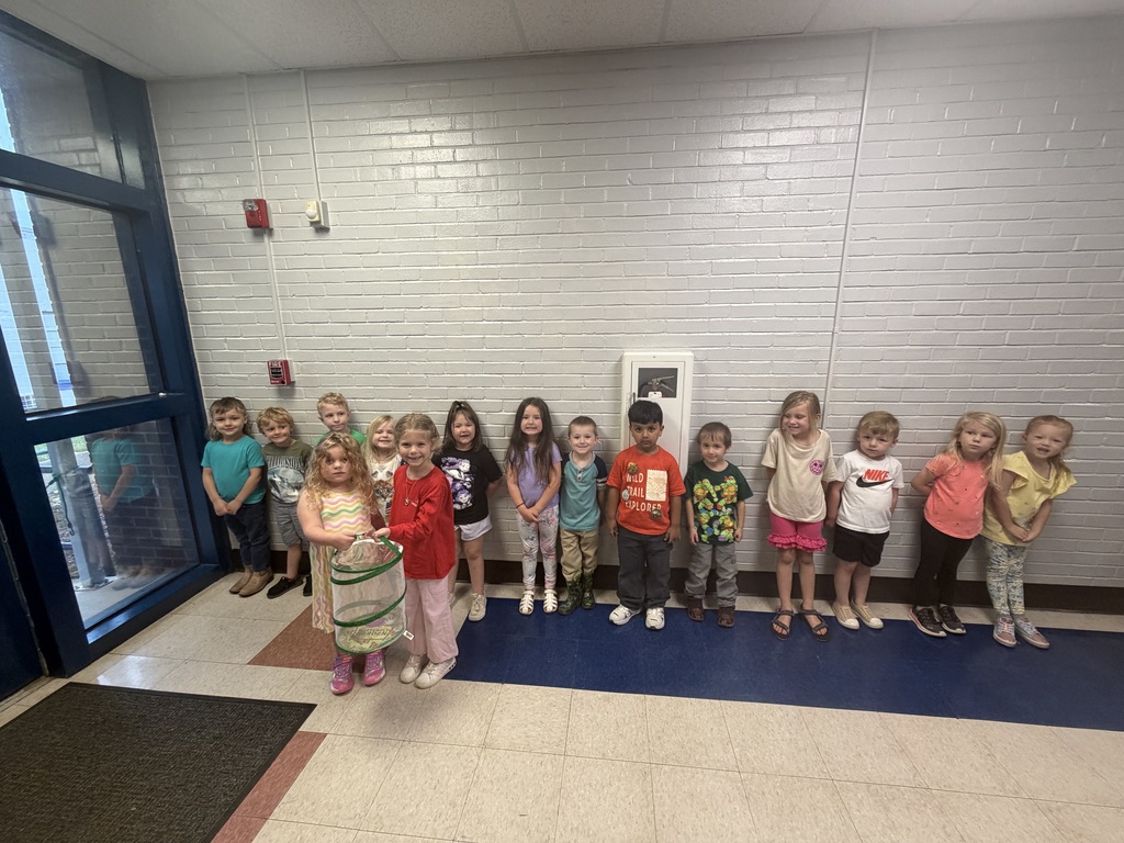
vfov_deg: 85.7
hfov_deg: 102.1
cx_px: 562
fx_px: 455
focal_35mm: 14
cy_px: 422
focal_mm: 2.22
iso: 250
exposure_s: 1/60
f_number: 2.2
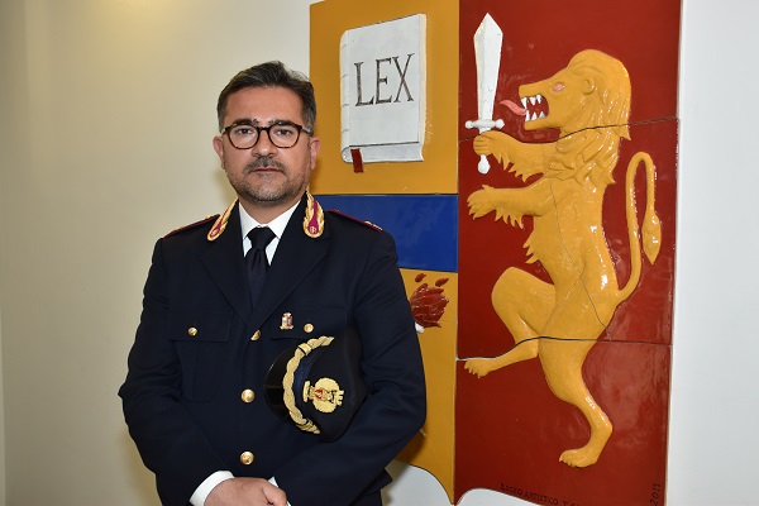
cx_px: 380
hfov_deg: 57.2
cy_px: 253
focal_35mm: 33
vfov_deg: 40.0
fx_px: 696
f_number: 4.5
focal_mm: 22
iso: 640
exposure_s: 1/60
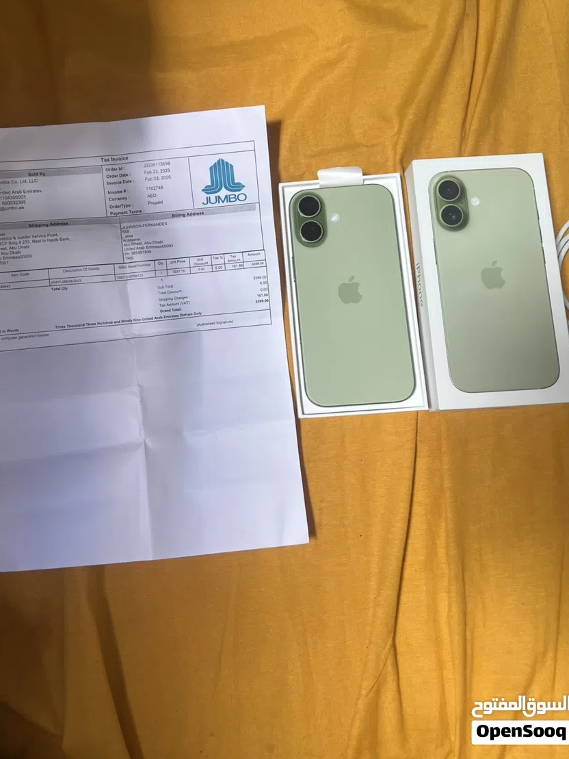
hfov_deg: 44.0
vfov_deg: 56.3
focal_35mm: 32
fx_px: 701
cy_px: 294
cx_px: 237
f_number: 1.5
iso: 125
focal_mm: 5.7
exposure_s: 1/121
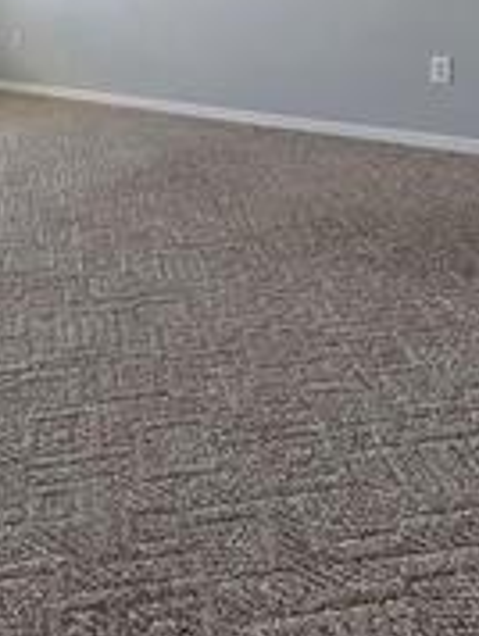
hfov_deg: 39.8
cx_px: 125
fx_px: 644
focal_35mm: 35
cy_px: 79
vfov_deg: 47.8
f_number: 2.2
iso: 100
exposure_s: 1/60
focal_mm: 2.2
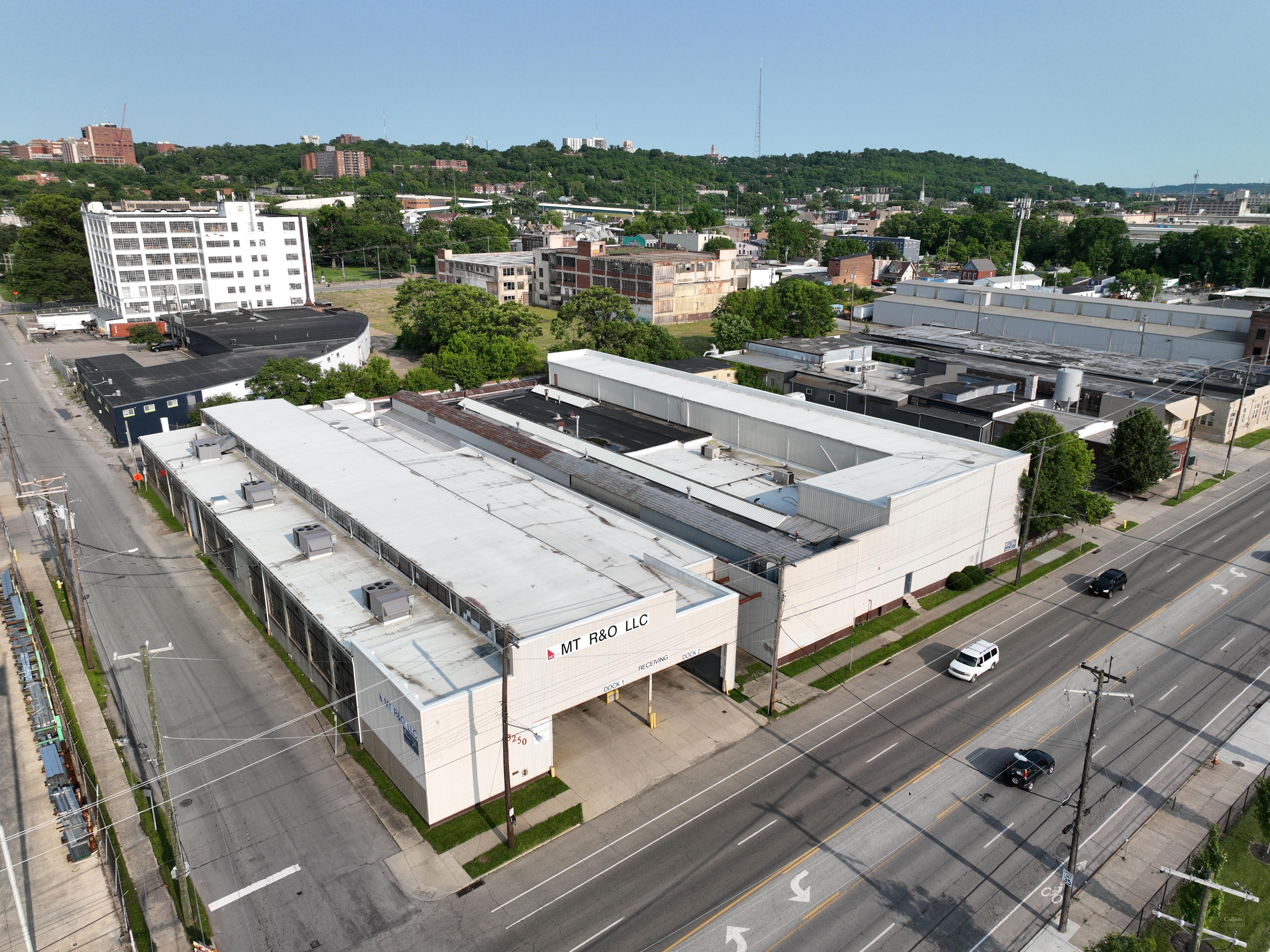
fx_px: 880
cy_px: 476
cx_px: 635
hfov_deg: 71.6
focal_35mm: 24
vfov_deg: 56.8
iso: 100
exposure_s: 1/1600
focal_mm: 12.29
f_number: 2.8
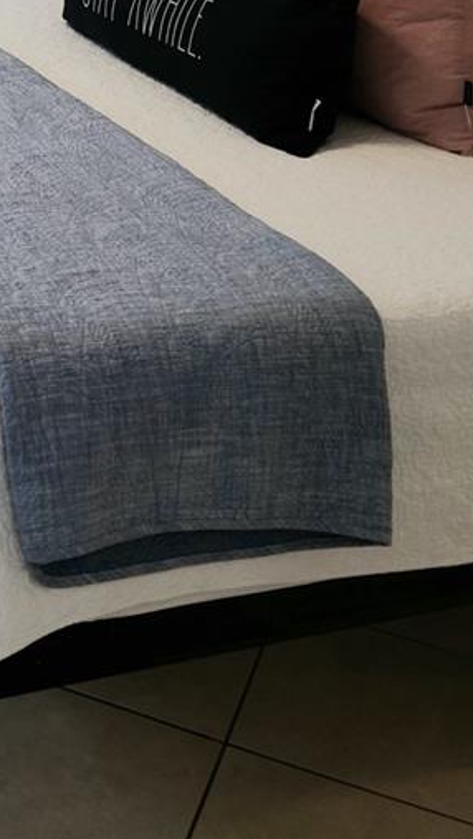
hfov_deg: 15.9
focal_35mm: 72
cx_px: -134
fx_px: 1604
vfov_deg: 27.1
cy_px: -63
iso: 64
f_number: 2
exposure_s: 1/59.2
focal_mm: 5.9
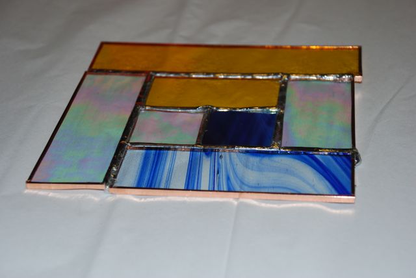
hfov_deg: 23.4
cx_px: 208
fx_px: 1006
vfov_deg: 15.7
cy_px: 139
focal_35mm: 87
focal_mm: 58
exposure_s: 1/60
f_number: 5.3
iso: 200
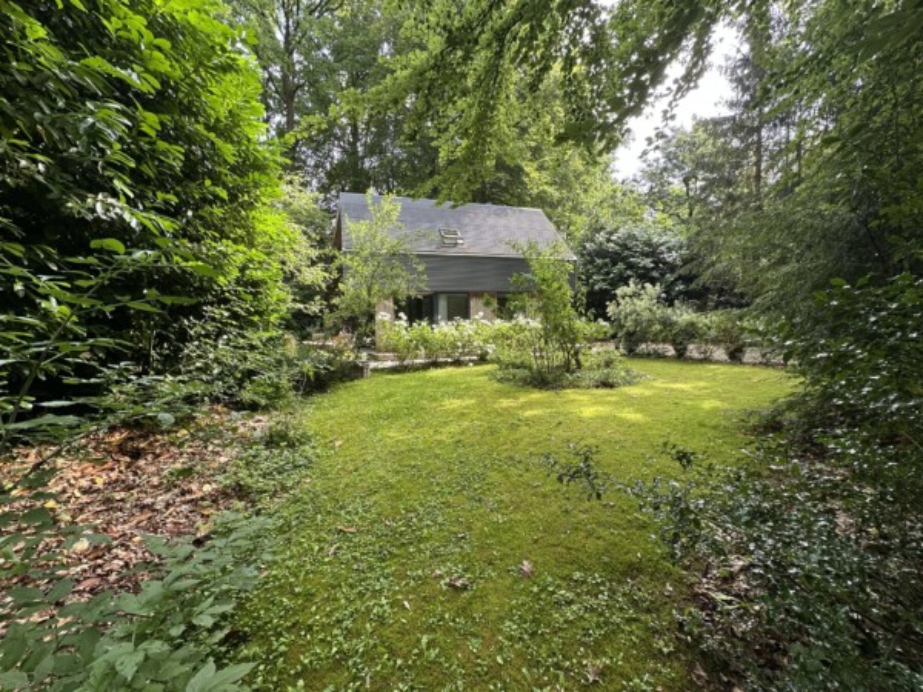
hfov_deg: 102.1
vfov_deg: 85.7
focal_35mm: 14
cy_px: 346
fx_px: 373
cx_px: 462
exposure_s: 1/111
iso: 40
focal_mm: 2.22
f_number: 2.2
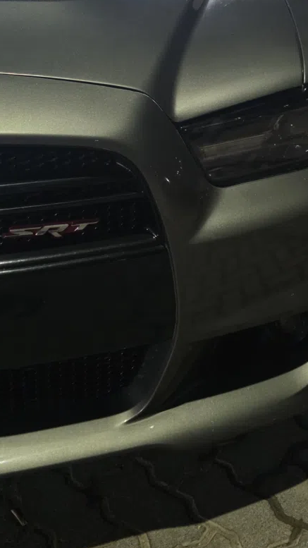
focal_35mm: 44
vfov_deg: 44.0
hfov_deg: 26.9
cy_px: 102
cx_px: 217
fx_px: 639
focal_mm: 6.3
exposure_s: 1/100
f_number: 1.7
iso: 800
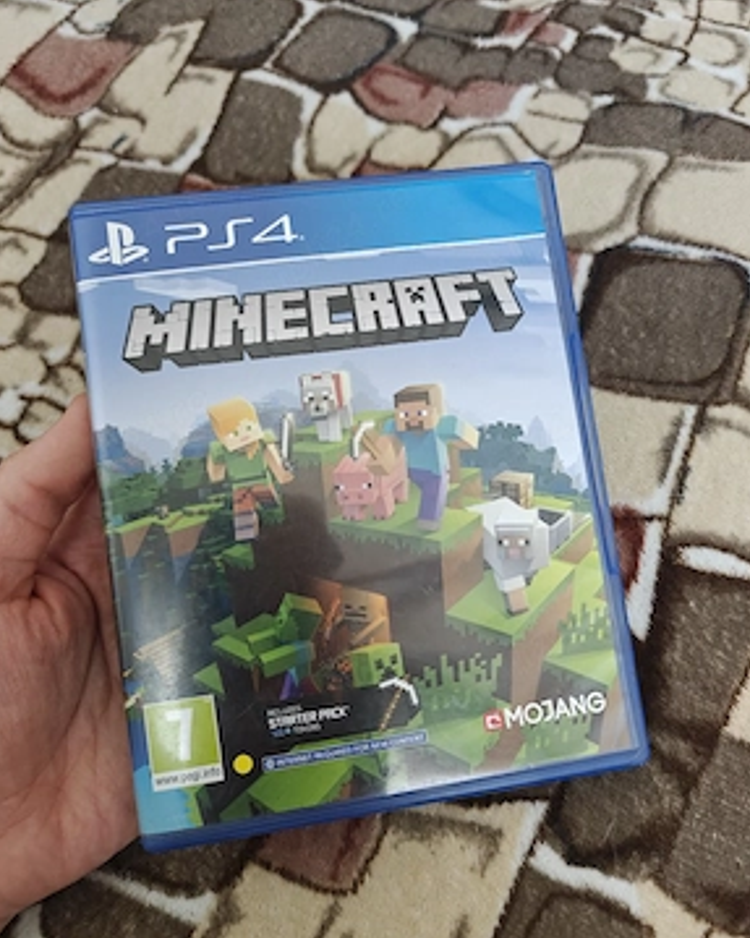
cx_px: 379
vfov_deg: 68.1
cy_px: 483
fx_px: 694
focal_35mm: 25
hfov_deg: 56.8
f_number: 1.6
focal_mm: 6.06
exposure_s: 1/96.2
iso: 800
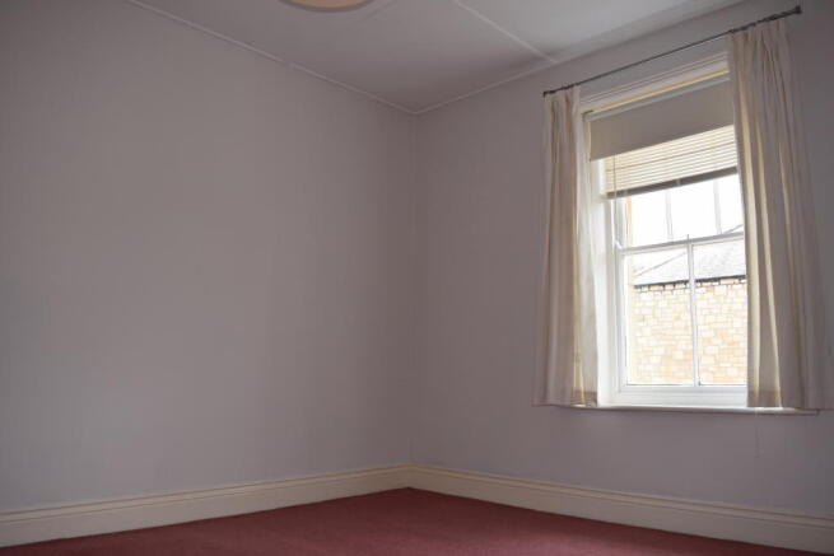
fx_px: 626
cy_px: 278
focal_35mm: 27
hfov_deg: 67.4
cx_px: 417
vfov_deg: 48.0
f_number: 5.6
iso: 220
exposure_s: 1/125
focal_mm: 18
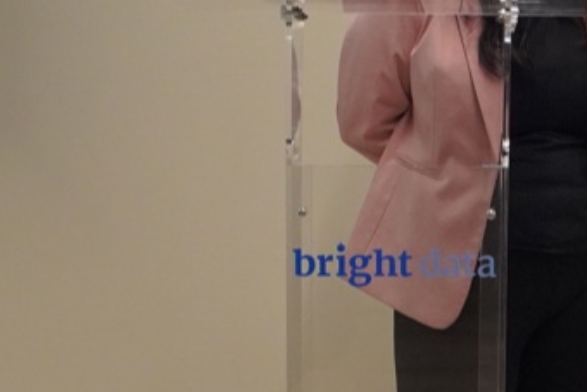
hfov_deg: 12.5
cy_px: 154
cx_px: 563
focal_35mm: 162
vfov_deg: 8.5
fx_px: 2648
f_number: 4
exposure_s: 1/160
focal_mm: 23
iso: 1600
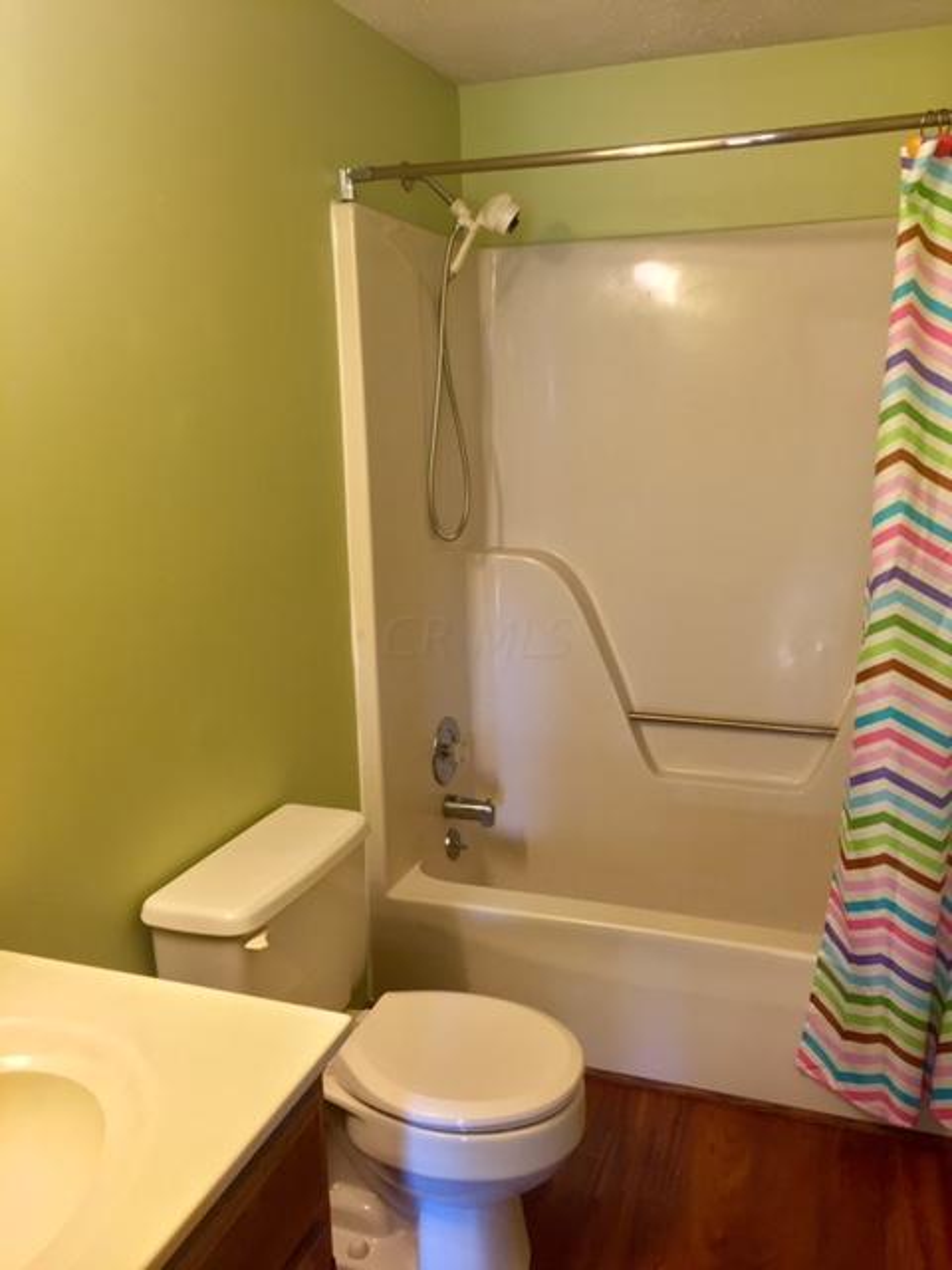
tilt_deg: -11.1
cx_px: 476
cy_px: 635
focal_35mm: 29
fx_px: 1063
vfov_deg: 61.7
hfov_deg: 48.2
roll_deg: +1.2
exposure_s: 1/30
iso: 100
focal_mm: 4.15
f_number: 2.2
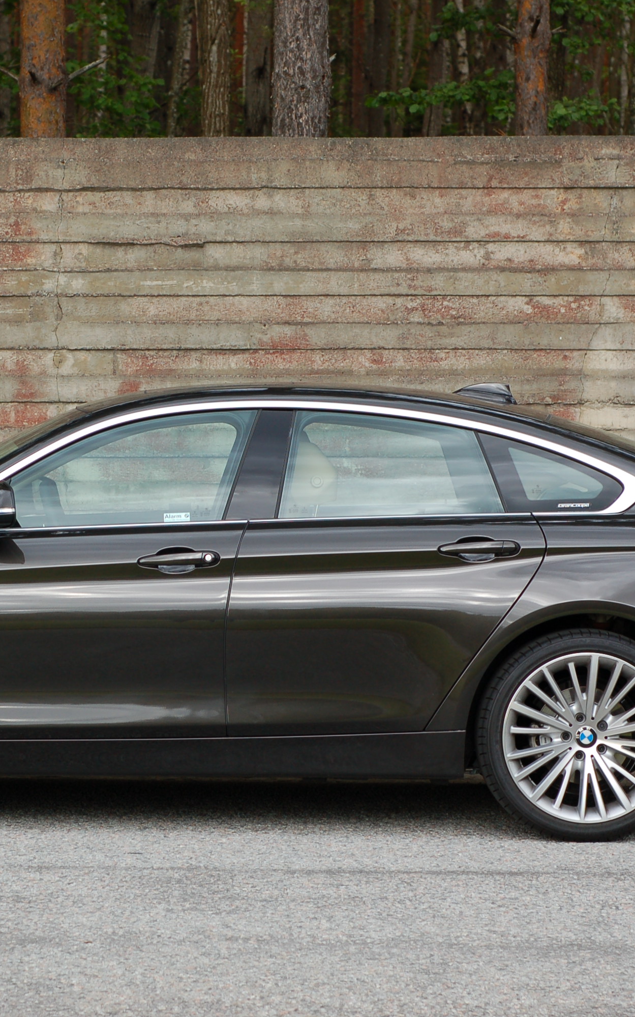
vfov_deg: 18.1
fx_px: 3184
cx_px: 183
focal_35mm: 115
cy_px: 508
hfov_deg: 11.4
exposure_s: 1/125
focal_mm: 50
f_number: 5
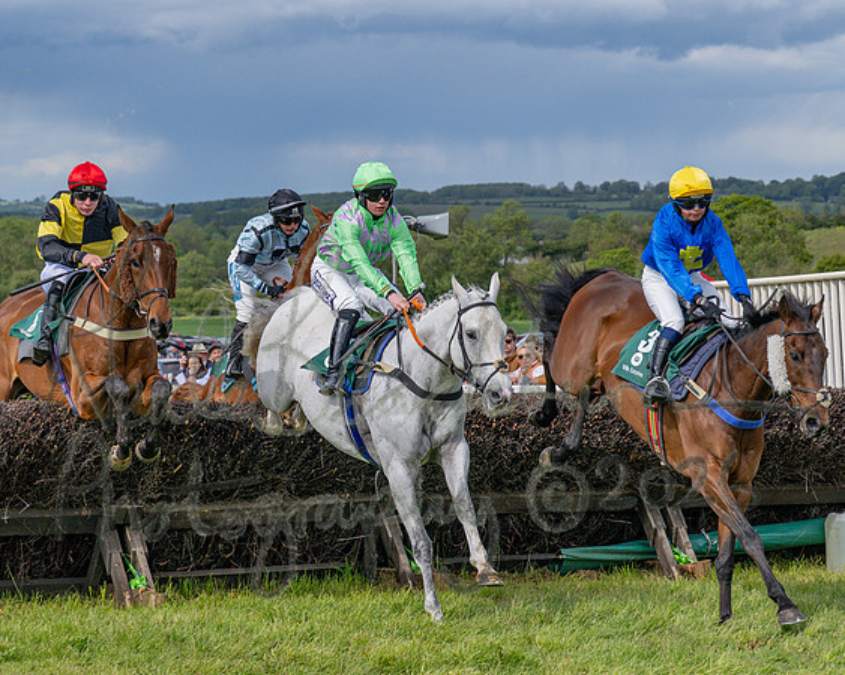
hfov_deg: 15.3
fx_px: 3142
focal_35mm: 126
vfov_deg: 12.3
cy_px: 316
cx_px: 306
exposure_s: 1/2500
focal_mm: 70
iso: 400
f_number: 5
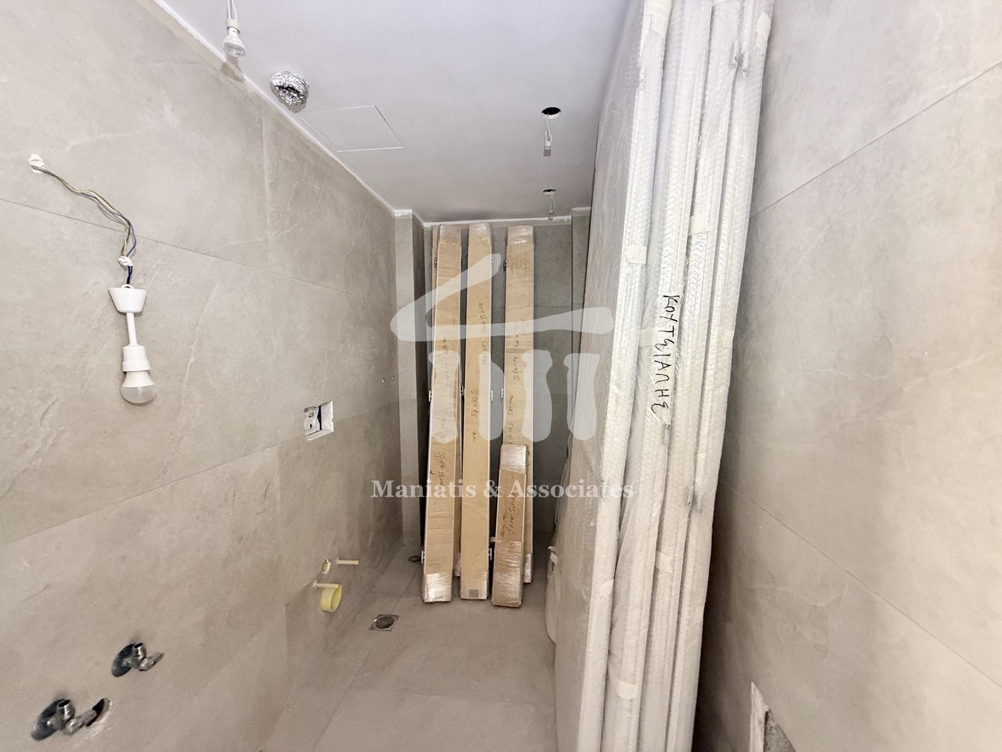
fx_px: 405
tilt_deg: -4.2
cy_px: 376
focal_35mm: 14
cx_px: 501
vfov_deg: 85.7
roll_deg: +0.6
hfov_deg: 102.1
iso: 500
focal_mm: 2.22
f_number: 2.2
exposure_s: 1/60
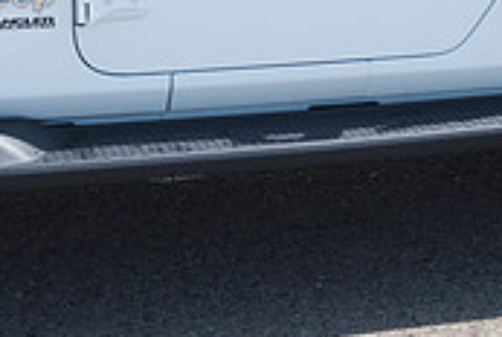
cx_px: 247
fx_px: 1495
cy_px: -196
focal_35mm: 107
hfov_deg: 19.1
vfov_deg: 12.1
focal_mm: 32
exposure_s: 1/800
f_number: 7.1
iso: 1000
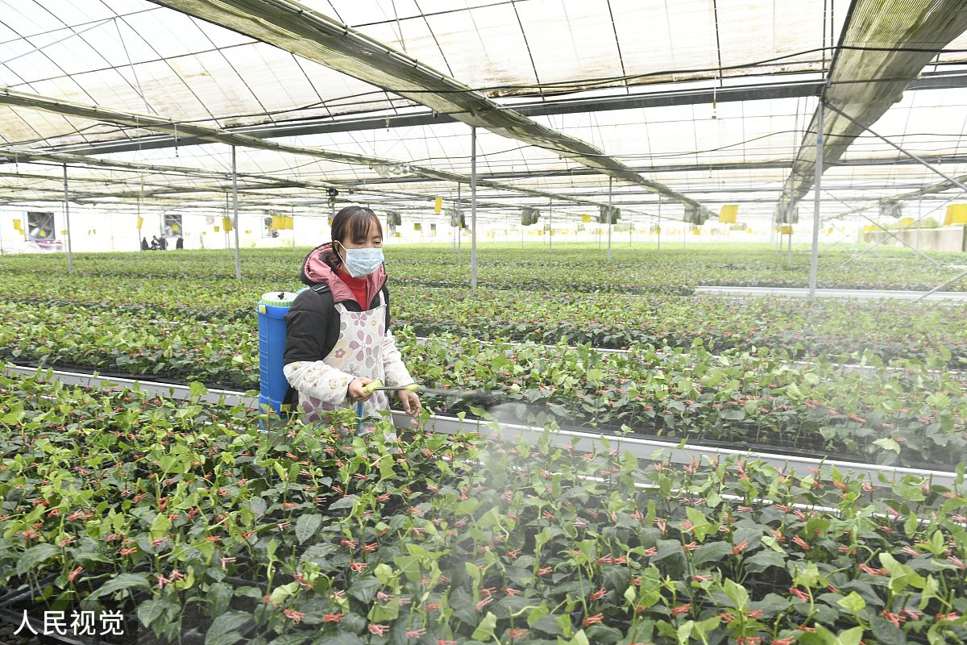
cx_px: 484
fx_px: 645
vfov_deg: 53.1
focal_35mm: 24
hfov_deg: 73.7
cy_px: 322
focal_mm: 24
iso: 800
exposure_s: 1/60
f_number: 5.6
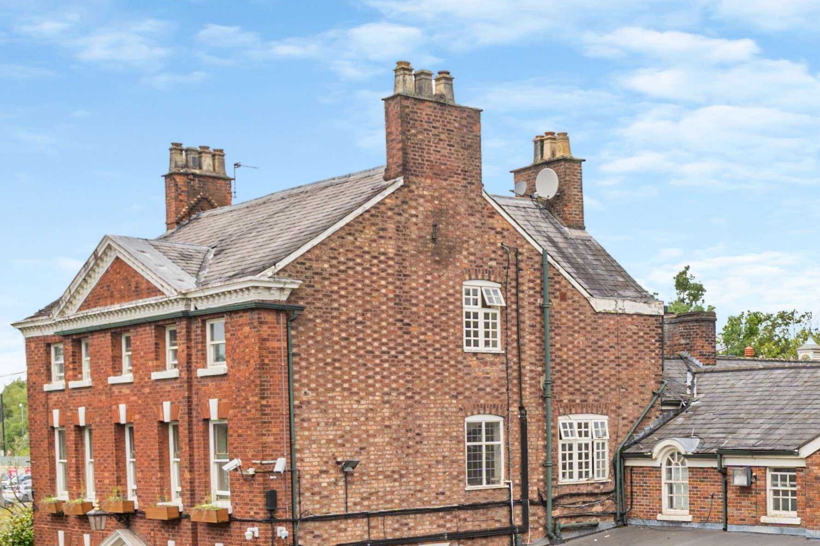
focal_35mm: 54
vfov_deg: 21.9
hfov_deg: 34.4
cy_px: 757
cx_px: 771
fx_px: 1230
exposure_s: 1/200
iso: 320
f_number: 7.1
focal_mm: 16
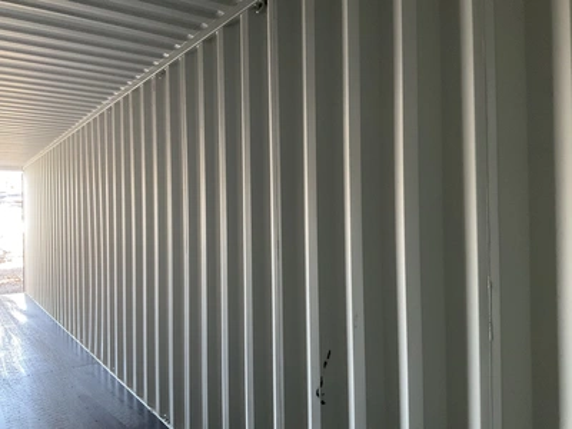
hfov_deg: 61.7
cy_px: 214
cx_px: 286
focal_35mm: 29
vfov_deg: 48.2
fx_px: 479
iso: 125
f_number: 1.8
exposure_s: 1/60
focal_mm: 3
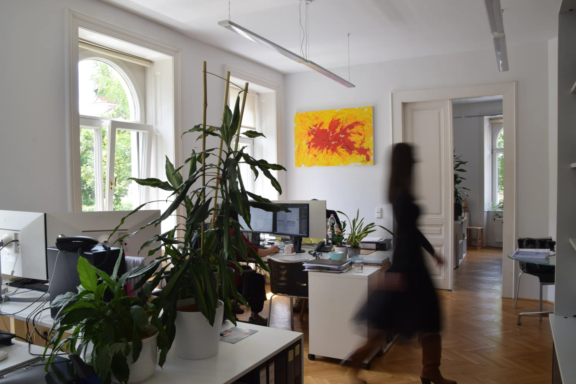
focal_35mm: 27
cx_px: 288
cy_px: 192
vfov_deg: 47.9
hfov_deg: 67.4
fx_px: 432
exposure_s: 1/13
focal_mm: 18
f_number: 13
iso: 200
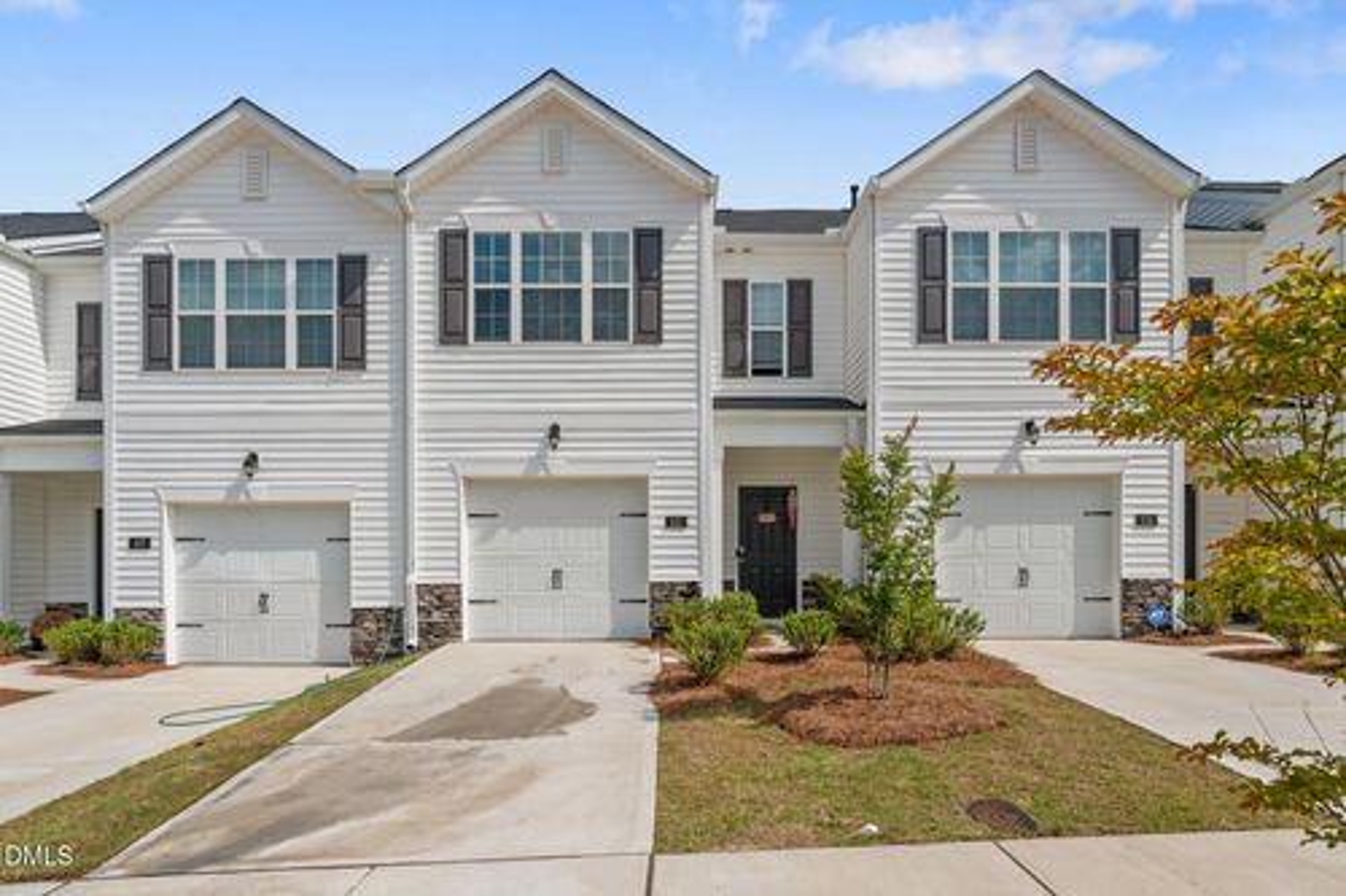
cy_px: 448
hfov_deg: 81.2
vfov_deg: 59.5
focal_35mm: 21
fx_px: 785
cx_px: 673
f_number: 8
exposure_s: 1/2000
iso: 400
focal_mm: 21
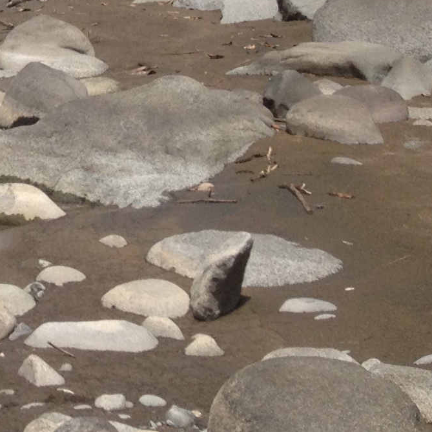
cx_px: -385
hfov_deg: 10.7
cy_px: -335
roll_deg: -0.4
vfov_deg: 10.9
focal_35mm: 151
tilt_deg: -0.4
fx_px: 2132
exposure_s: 1/1905
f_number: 2.4
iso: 50
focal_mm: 4.28
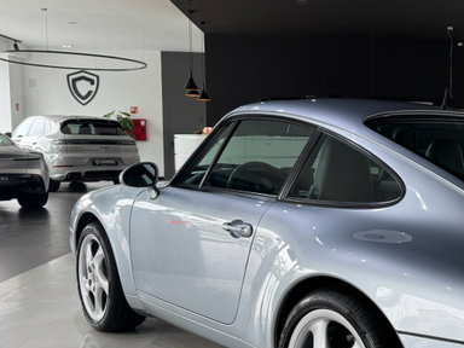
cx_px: 416
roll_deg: -0.7
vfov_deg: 30.2
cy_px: 211
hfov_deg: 37.2
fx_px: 643
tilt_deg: -5.7
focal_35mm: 48
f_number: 1.78
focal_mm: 6.76
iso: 64
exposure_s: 1/121
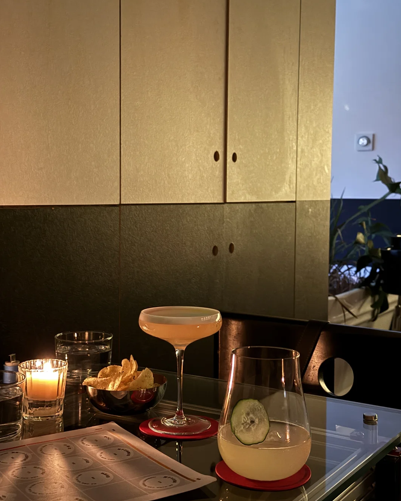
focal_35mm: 51
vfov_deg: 36.7
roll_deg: -0.4
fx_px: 757
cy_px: 239
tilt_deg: -2.7
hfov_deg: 29.7
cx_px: 198
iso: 1000
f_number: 1.78
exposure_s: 1/5
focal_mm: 6.76
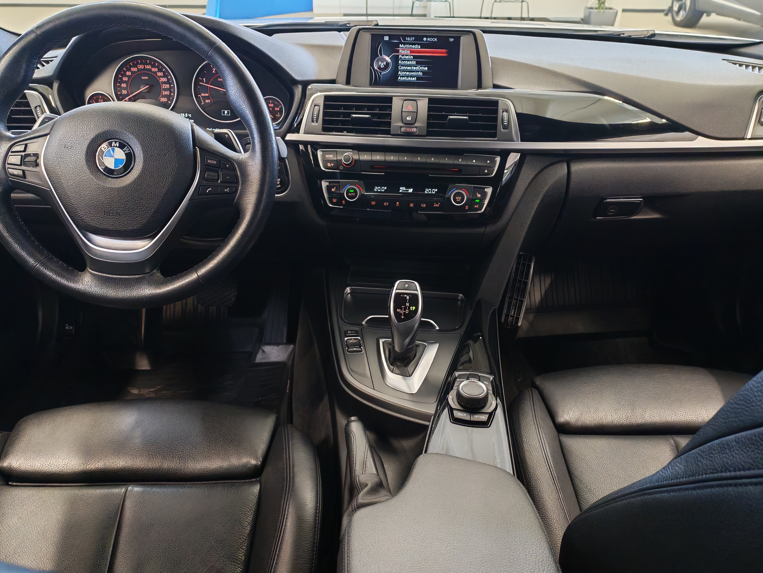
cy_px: 286
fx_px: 683
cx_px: 382
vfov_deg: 45.4
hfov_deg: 58.4
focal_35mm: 31
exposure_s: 1/100
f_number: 1.9
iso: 1250
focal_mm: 6.12
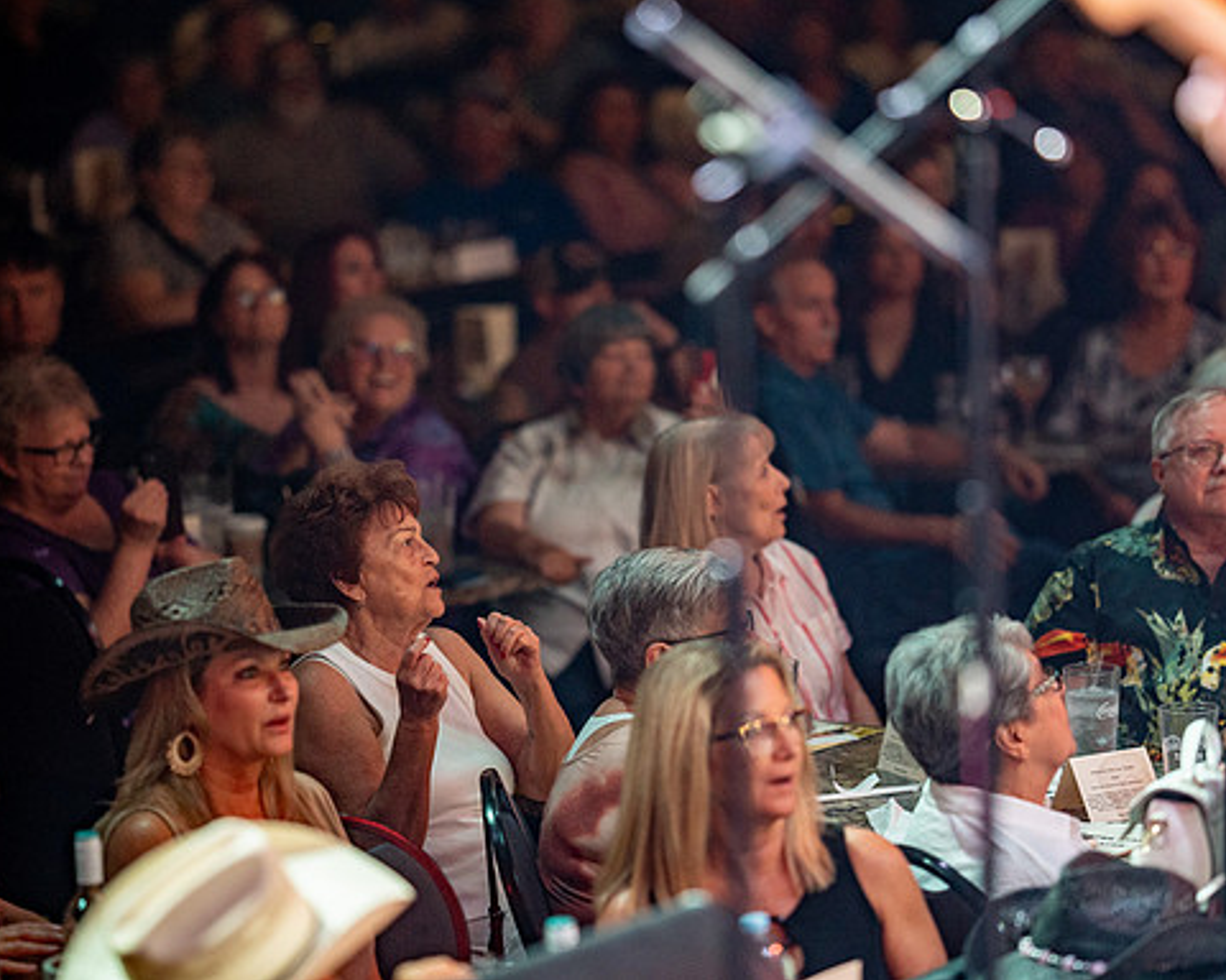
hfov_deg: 12.6
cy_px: 489
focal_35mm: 153
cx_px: 646
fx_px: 5552
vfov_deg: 10.1
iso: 2000
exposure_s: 1/200
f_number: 1.8
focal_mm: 135
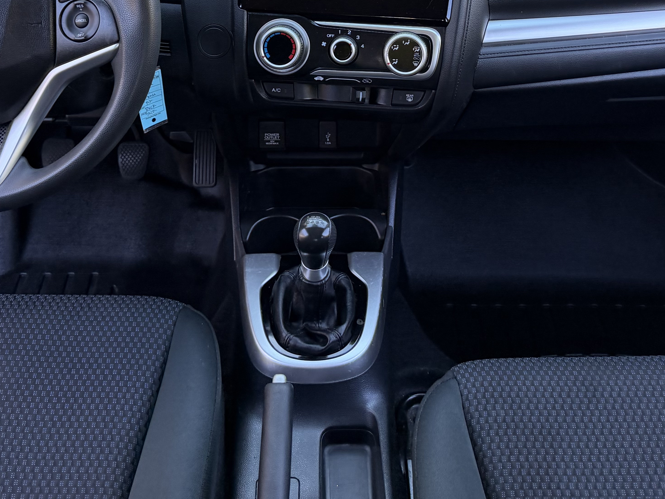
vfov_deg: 29.1
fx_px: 903
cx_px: 350
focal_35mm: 47
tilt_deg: -25.9
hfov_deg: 40.4
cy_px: 12
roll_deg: -0.8
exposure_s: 1/125
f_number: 1.78
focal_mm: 6.76
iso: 160
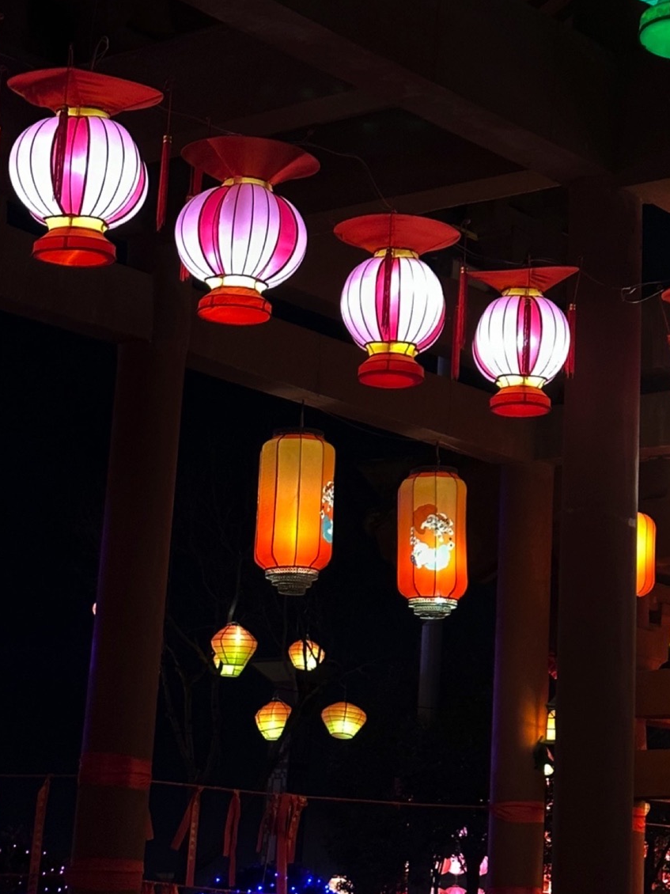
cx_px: 586
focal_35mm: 87
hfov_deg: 16.8
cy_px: 297
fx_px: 2246
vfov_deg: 22.4
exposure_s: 1/33
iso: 250
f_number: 1.78
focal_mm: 6.86
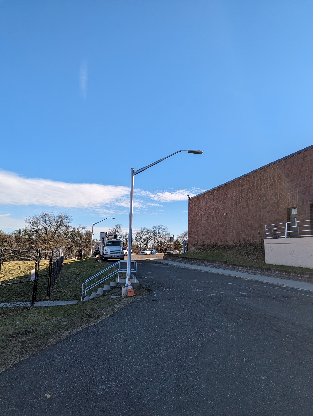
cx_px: 156
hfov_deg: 56.9
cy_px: 208
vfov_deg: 71.5
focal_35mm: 24
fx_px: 289
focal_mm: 6.81
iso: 47
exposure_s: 1/1572
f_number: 1.85
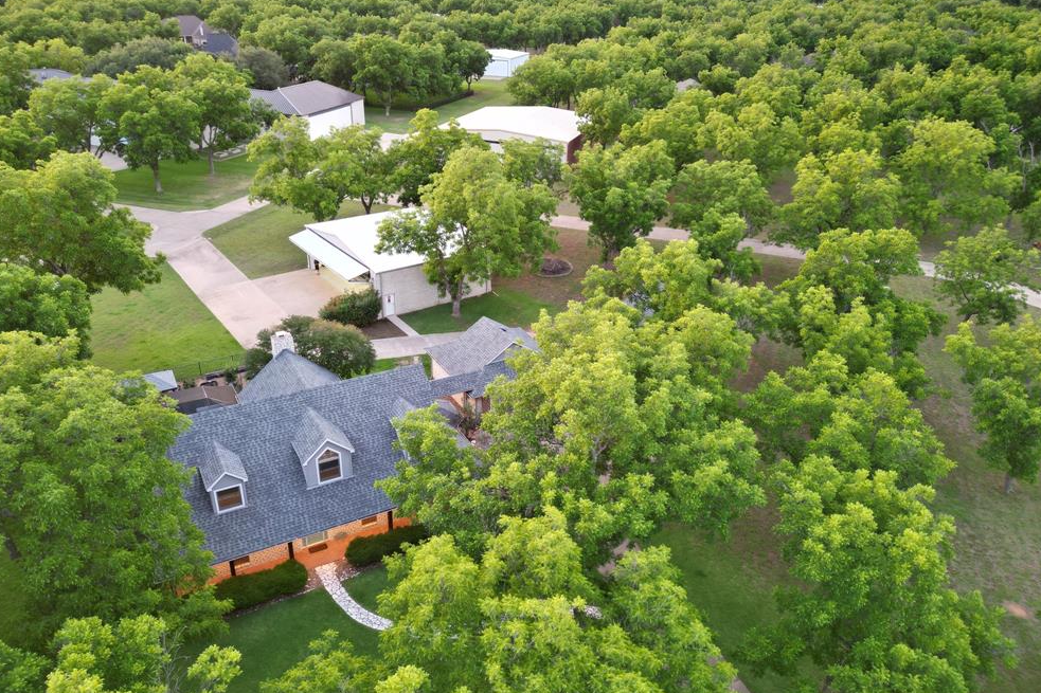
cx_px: 501
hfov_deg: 69.4
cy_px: 348
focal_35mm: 26
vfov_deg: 49.5
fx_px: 752
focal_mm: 6.72
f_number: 1.7
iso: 130
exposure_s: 1/15
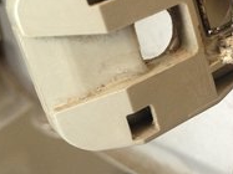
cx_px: 177
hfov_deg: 25.7
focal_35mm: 75
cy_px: 32
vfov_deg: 19.4
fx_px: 505
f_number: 2.4
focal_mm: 4.28
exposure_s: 1/20
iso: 250
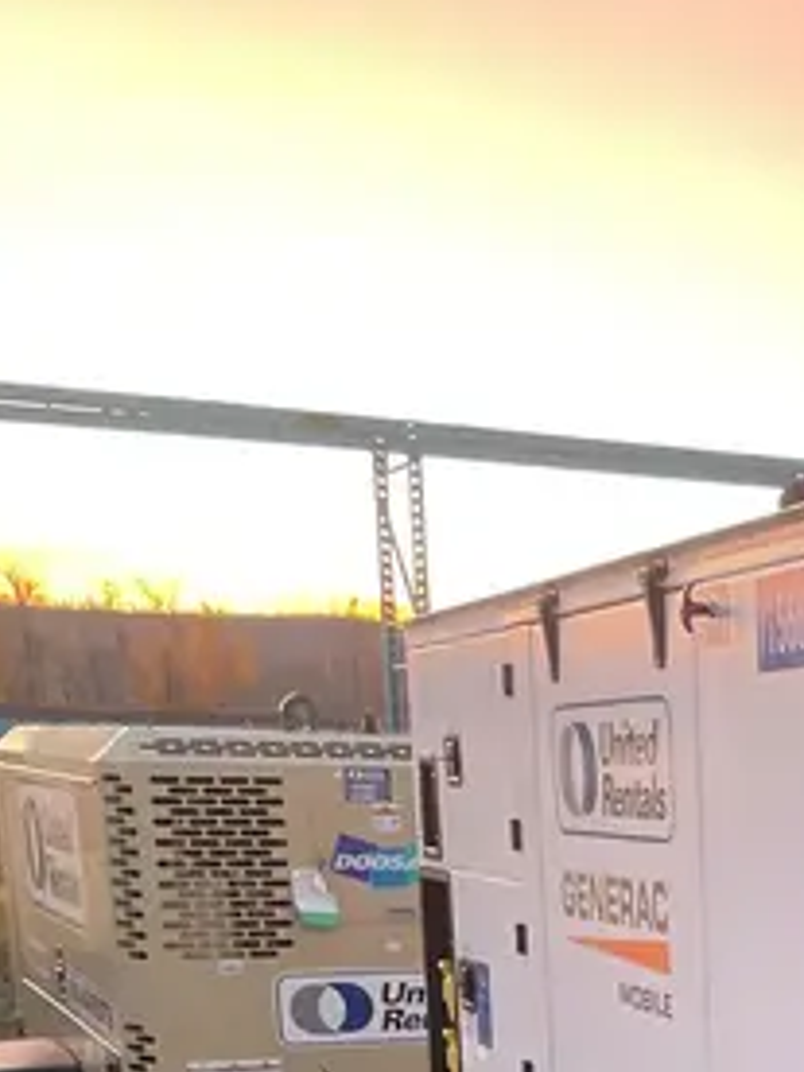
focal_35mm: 69
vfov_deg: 25.1
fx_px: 2137
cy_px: 1319
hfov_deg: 19.6
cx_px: 1060
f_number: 1.6
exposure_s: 1/57
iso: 500
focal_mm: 4.2
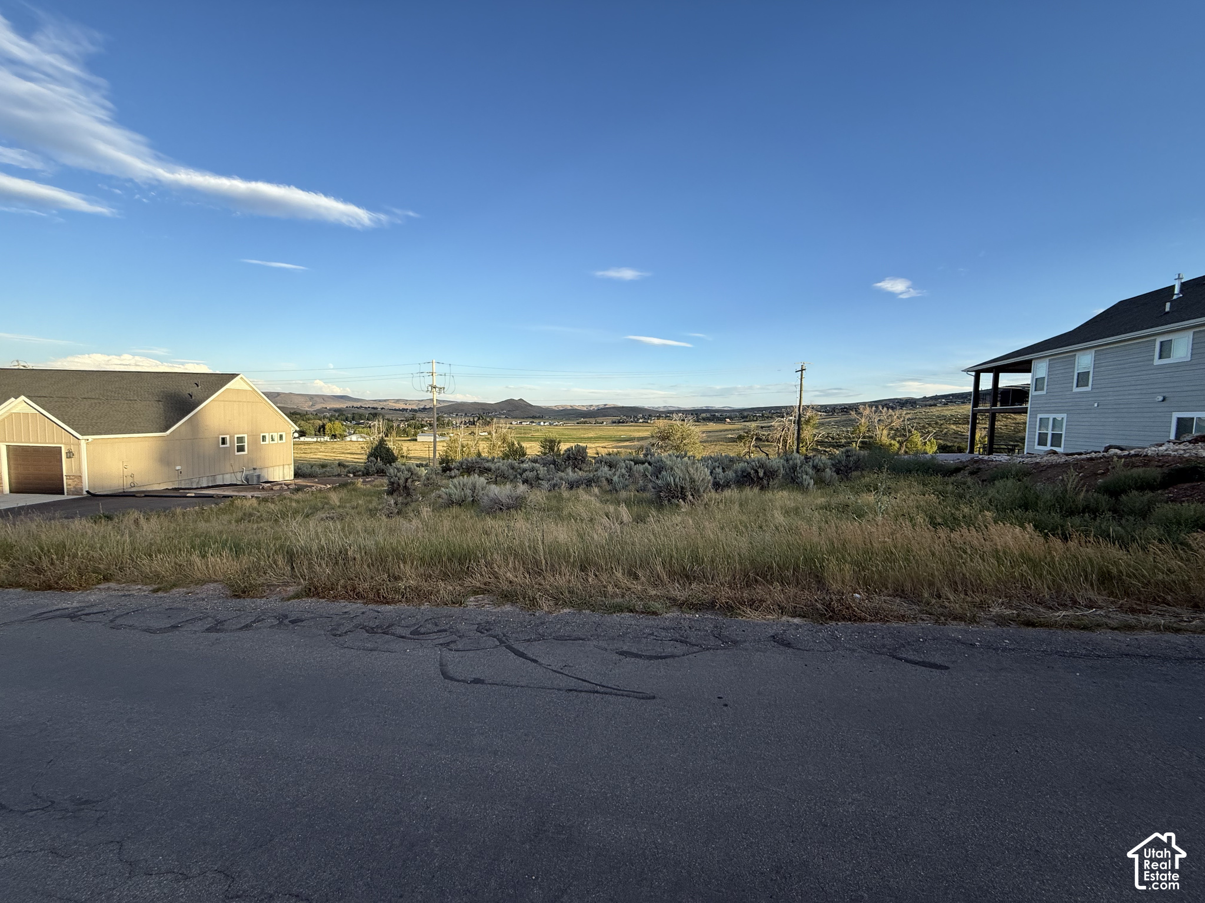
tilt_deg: -2.4
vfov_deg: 85.7
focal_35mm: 14
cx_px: 602
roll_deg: -0.9
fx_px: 487
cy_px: 452
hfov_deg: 102.1
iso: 50
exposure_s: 1/694
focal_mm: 2.22
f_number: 2.2
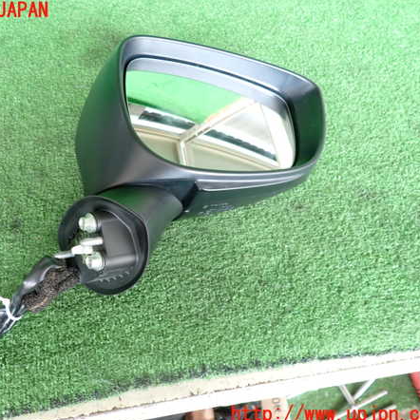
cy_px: 213
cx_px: 161
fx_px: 412
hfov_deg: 53.5
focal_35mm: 30
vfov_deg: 54.0
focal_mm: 4.5
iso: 200
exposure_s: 1/40
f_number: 2
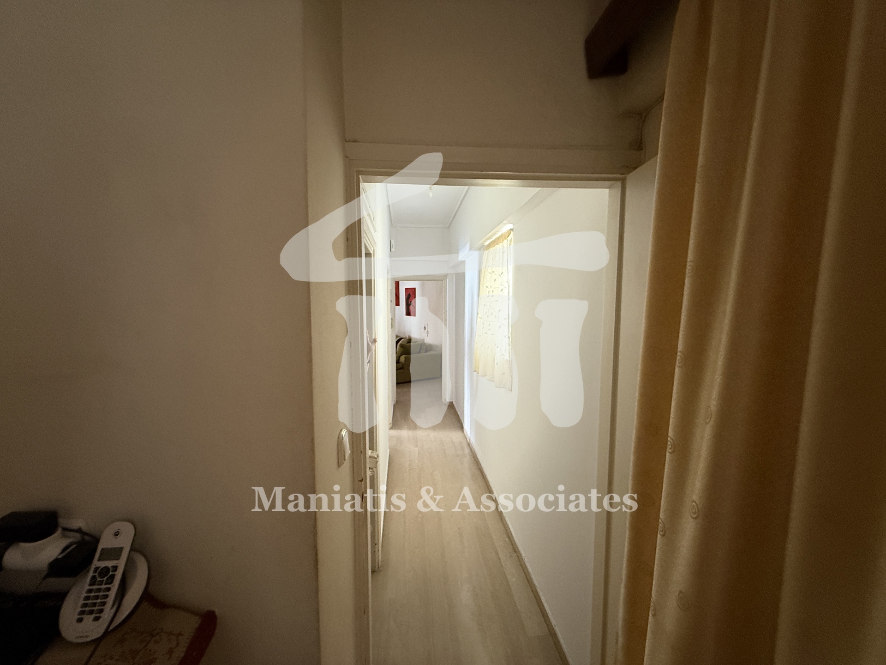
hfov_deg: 102.1
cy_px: 332
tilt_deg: -4.9
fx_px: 358
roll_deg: +0.9
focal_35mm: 14
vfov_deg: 85.7
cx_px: 443
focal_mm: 2.22
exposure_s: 1/60
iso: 400
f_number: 2.2
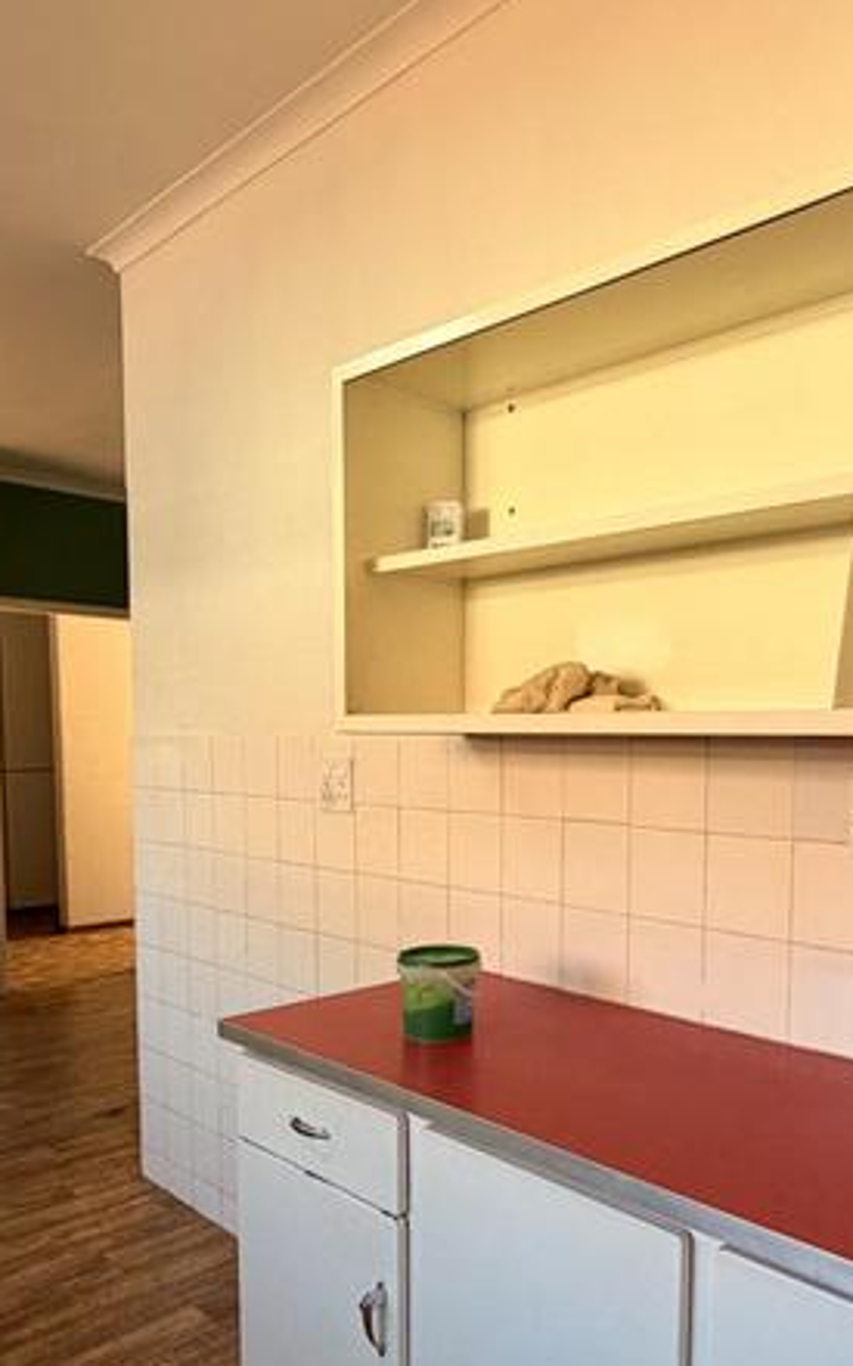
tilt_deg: -3.7
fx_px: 1004
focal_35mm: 27
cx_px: 571
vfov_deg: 67.7
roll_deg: +0.6
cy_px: 823
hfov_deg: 45.3
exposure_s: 1/121
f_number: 2.2
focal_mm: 2.22
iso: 160
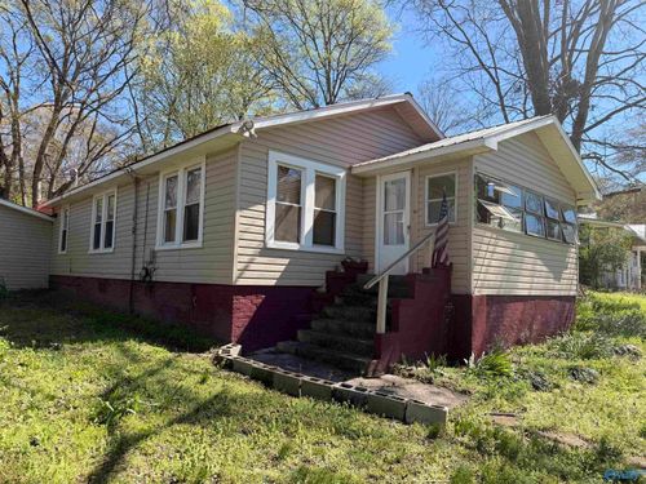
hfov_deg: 71.6
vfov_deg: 56.8
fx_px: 448
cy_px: 242
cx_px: 323
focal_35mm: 24
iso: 80
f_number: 1.78
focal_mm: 6.76
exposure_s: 1/2000
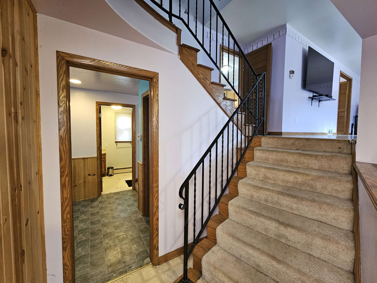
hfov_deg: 106.2
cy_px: 142
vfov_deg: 89.9
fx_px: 142
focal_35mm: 13
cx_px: 188
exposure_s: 1/40
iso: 320
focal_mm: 2.2
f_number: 2.2
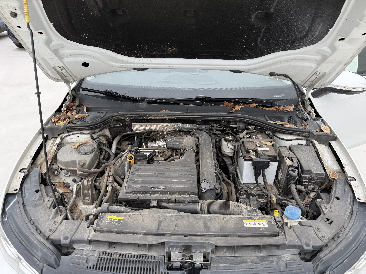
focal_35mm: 24
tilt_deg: -28.0
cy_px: 137
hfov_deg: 71.6
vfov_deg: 56.8
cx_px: 183
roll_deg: -0.3
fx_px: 254
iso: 80
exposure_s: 1/831
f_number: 1.78
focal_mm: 6.76
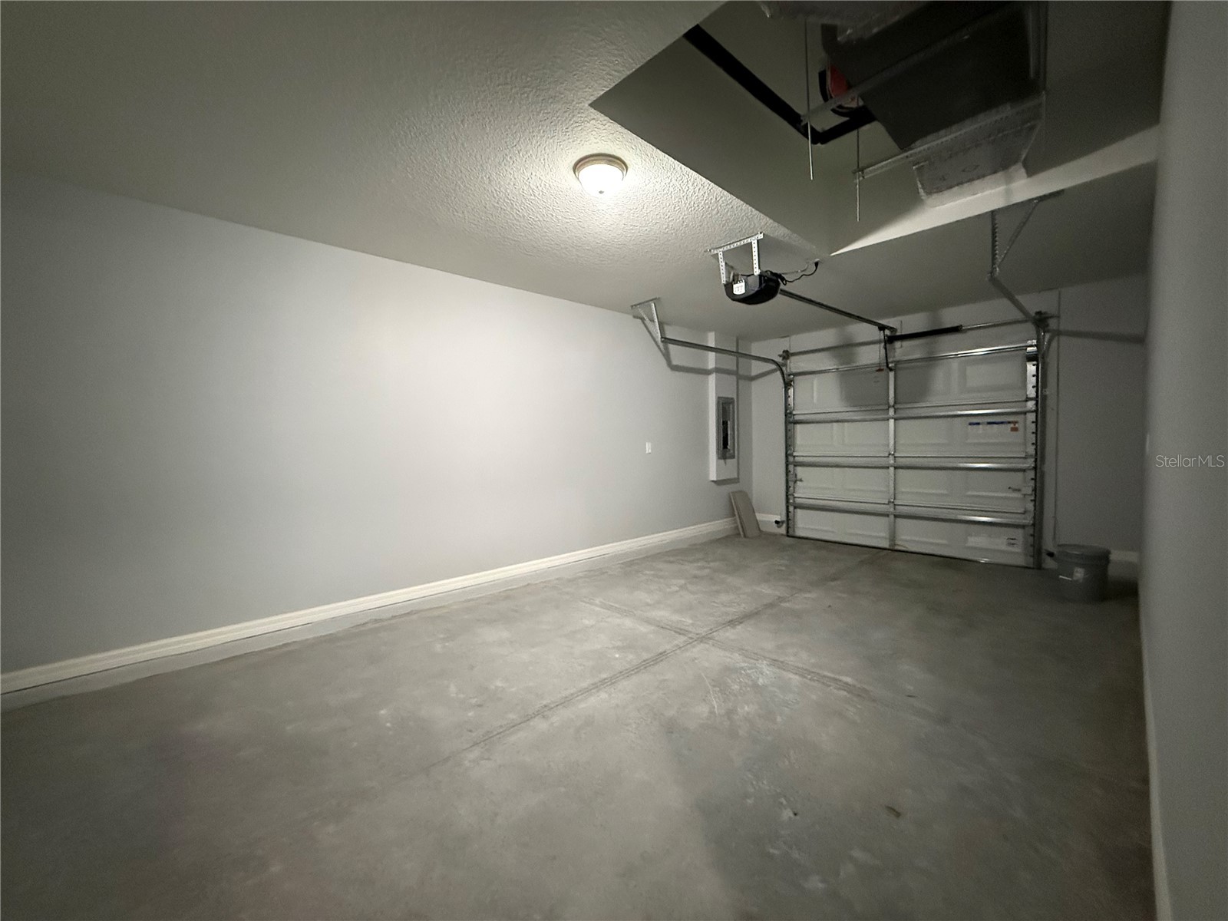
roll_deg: +1.3
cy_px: 460
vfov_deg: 85.7
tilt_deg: -1.9
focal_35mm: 14
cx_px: 614
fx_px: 497
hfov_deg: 102.1
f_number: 2.2
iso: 1250
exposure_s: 1/60
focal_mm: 2.22
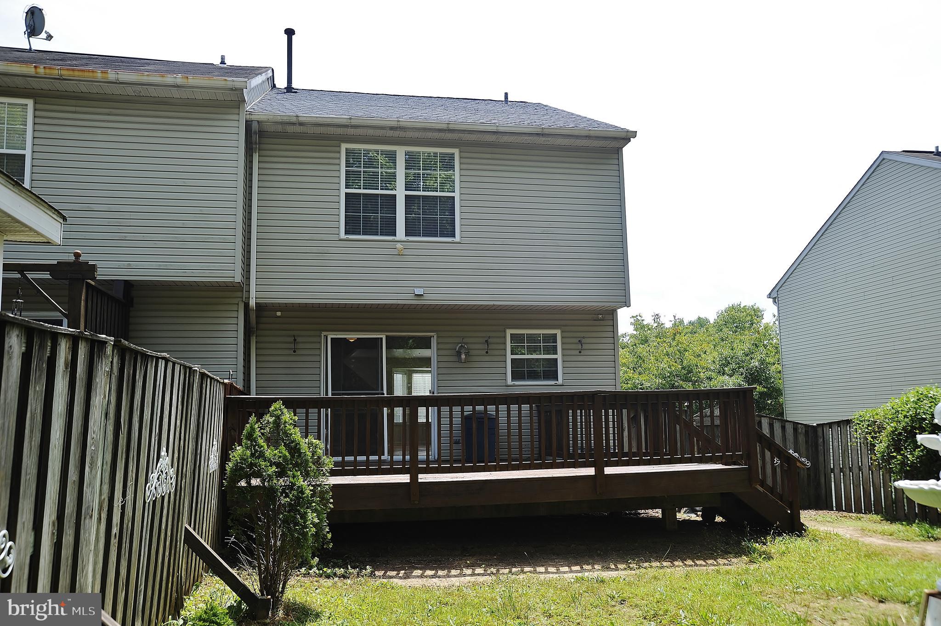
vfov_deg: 41.1
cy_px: 313
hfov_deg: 58.8
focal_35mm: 32
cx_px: 470
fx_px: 836
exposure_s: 1/250
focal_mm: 32
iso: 200
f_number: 8
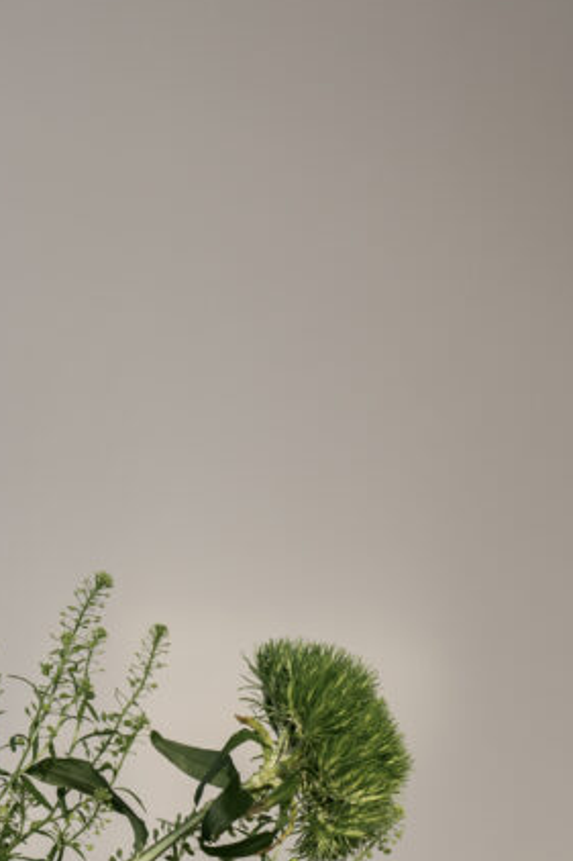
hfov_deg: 8.0
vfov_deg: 11.9
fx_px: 4062
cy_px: 998
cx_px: -30
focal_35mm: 170
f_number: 9
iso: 100
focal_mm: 70
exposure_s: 1/13
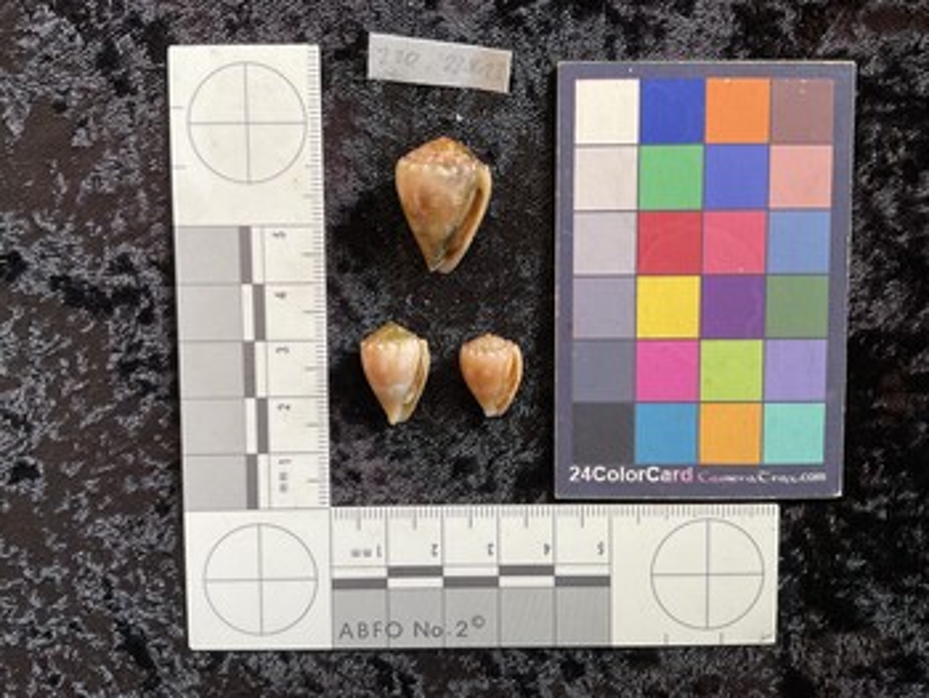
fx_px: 779
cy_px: 349
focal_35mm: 29
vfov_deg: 48.3
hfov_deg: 61.6
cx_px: 464
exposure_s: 1/50
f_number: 1.8
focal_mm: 3
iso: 40
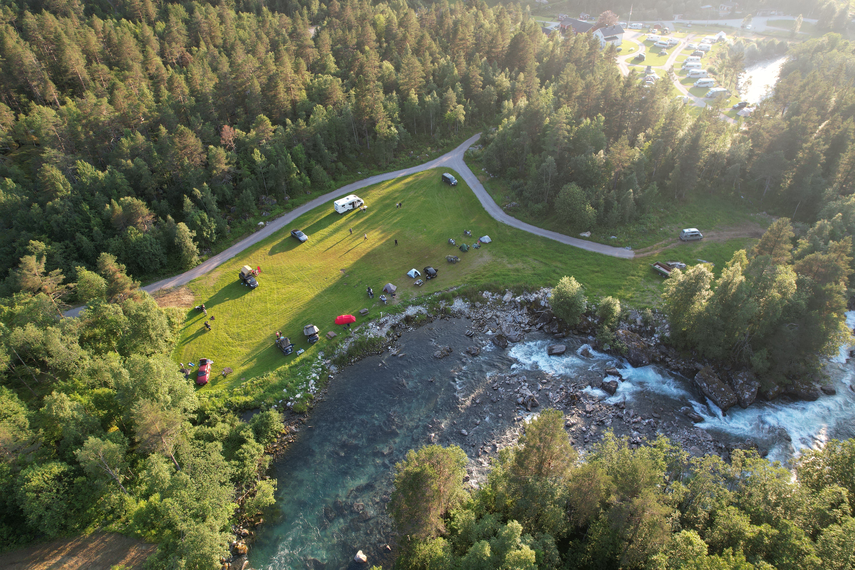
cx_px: 428
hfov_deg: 78.6
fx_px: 522
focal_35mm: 22
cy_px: 285
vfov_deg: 57.2
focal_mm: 8.38
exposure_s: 1/200
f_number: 2.8
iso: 110
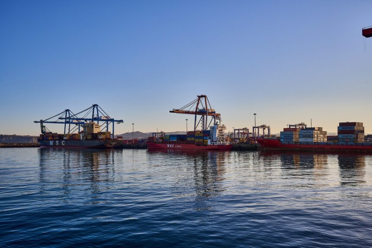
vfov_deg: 41.1
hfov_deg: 58.7
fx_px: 331
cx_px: 186
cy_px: 124
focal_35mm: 32
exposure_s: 1/250
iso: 100
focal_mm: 32
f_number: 8
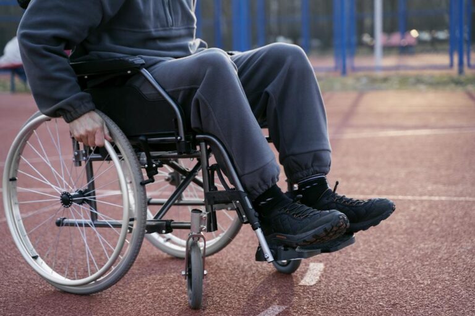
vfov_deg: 18.2
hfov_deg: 27.0
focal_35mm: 75
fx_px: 990
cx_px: 238
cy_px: 158
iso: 200
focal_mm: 75
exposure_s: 1/400
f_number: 3.5
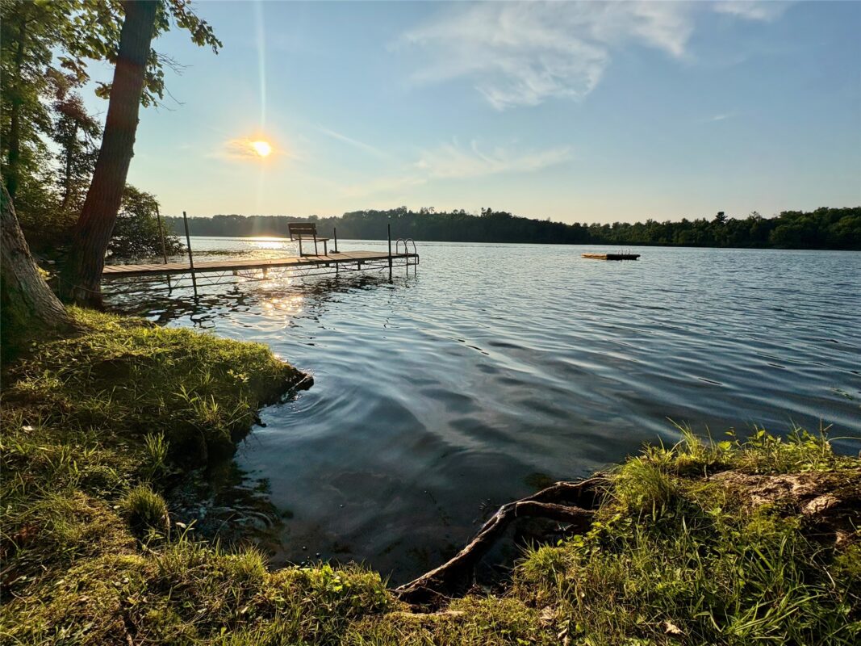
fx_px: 348
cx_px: 430
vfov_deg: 85.7
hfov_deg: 102.1
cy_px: 323
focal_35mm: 14
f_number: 2.2
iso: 64
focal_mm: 2.22
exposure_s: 1/2874
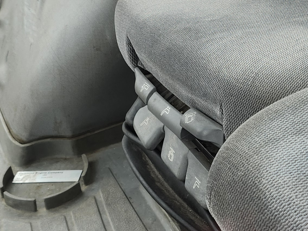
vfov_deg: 17.9
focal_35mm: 81
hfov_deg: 23.8
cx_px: 243
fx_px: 721
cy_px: 11
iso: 50
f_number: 1.8
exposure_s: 1/180
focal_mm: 5.54
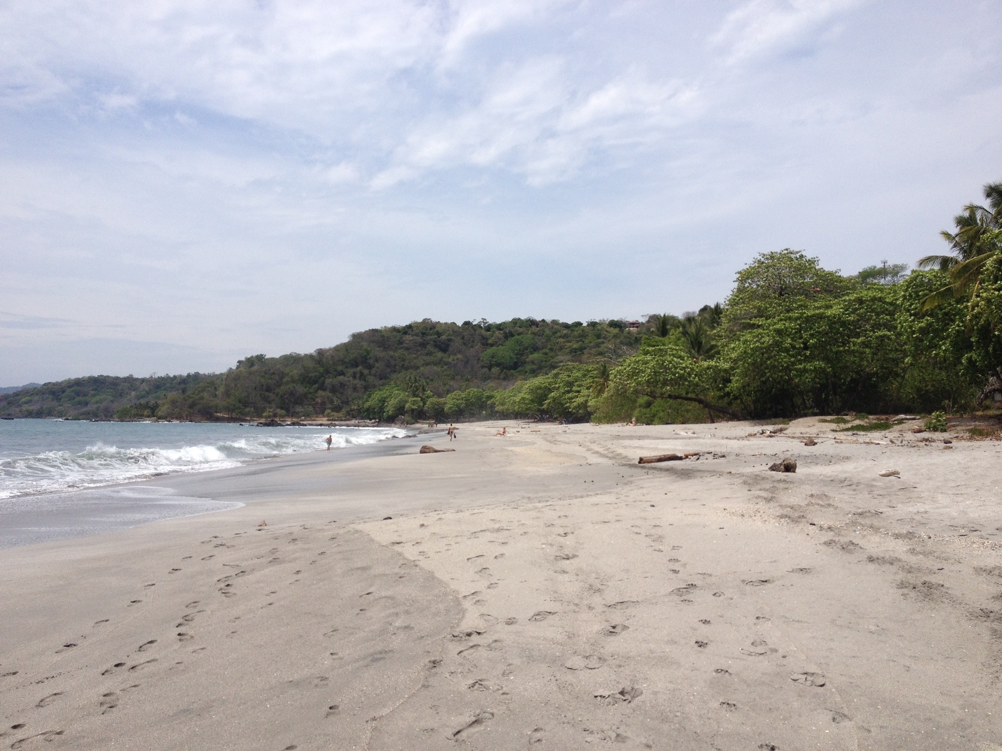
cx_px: 501
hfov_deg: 52.6
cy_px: 376
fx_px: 1013
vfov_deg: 40.7
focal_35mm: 35
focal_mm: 4.28
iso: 50
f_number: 2.4
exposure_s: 1/3690
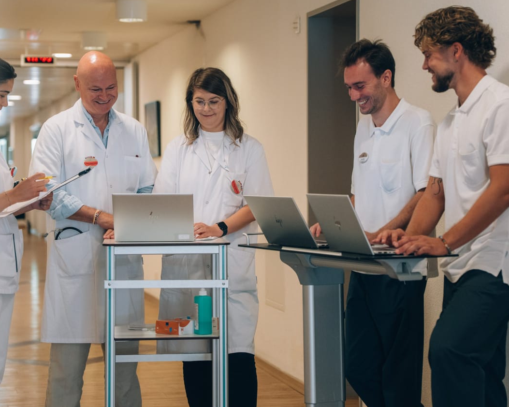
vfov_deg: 15.8
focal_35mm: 97
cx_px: 218
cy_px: 153
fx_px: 1461
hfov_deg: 19.8
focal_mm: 68
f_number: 2.5
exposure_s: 1/320
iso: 1250
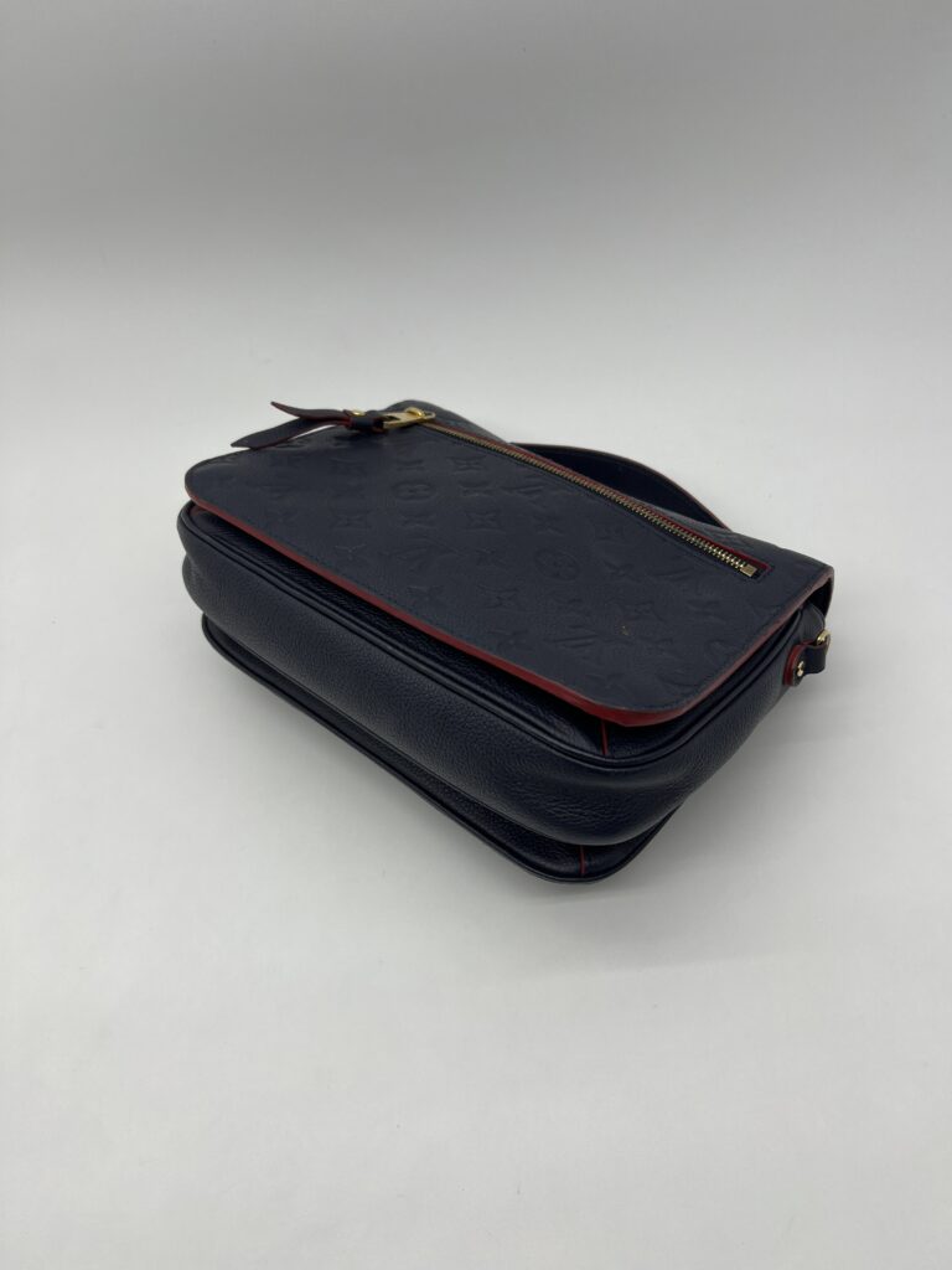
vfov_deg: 67.3
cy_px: 635
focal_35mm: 26
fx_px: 953
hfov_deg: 53.1
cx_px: 476
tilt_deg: -48.0
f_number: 1.5
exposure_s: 1/308
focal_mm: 5.7
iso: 50
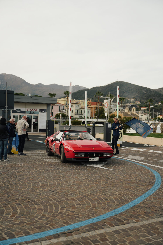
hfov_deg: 35.0
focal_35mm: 38
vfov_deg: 50.7
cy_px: 122
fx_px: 258
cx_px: 82
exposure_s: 1/500
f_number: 2.8
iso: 100
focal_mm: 38
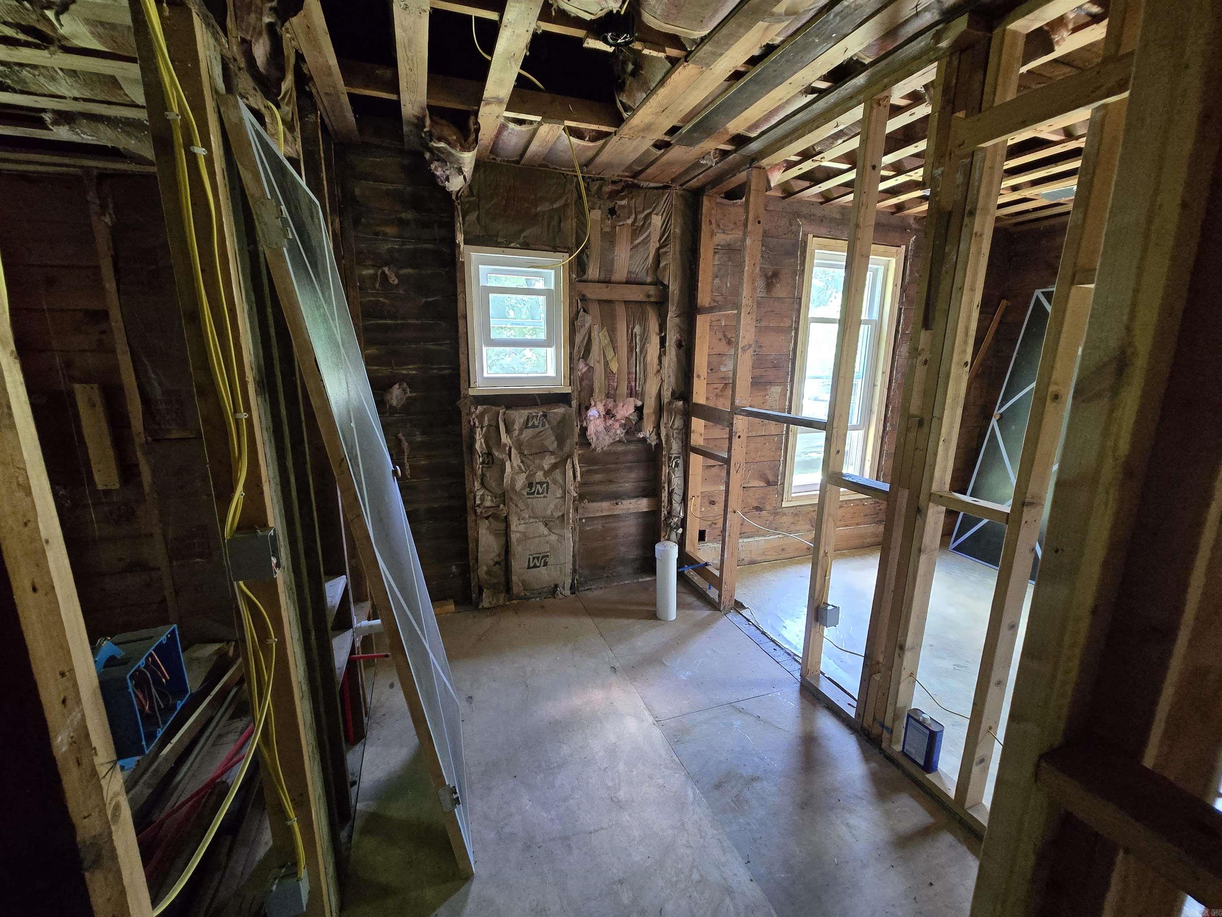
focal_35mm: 13
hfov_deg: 106.2
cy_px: 458
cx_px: 611
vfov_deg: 89.9
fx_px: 459
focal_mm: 2.2
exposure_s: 1/60
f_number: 2.2
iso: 1000
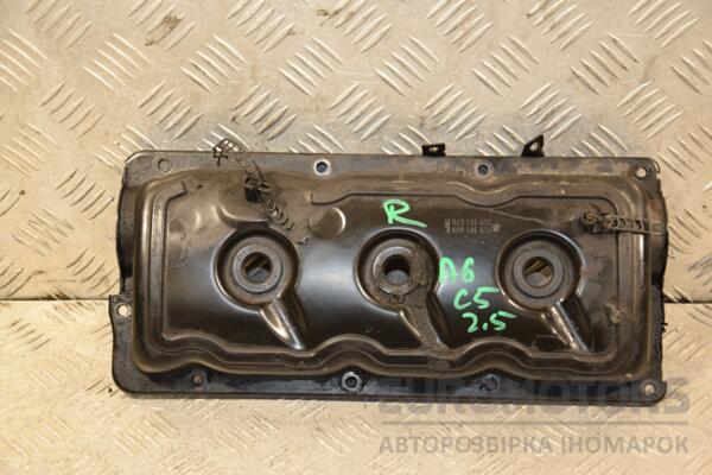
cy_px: 238
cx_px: 356
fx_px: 1483
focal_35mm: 75
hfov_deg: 27.0
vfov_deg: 18.2
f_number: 5
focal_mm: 50
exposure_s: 1/100
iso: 800
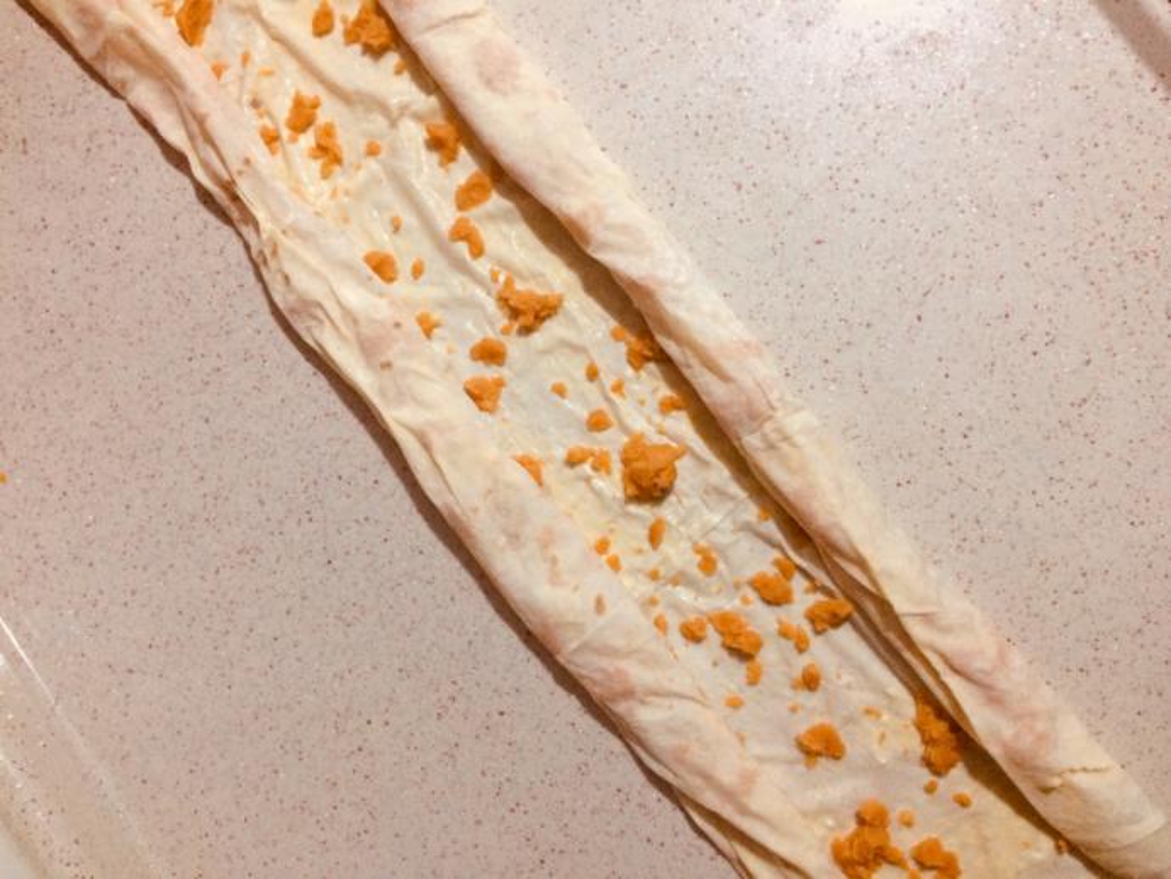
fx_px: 981
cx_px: 586
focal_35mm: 29
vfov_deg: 48.3
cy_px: 440
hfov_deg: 61.6
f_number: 2.2
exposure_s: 1/33
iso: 320
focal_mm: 4.15
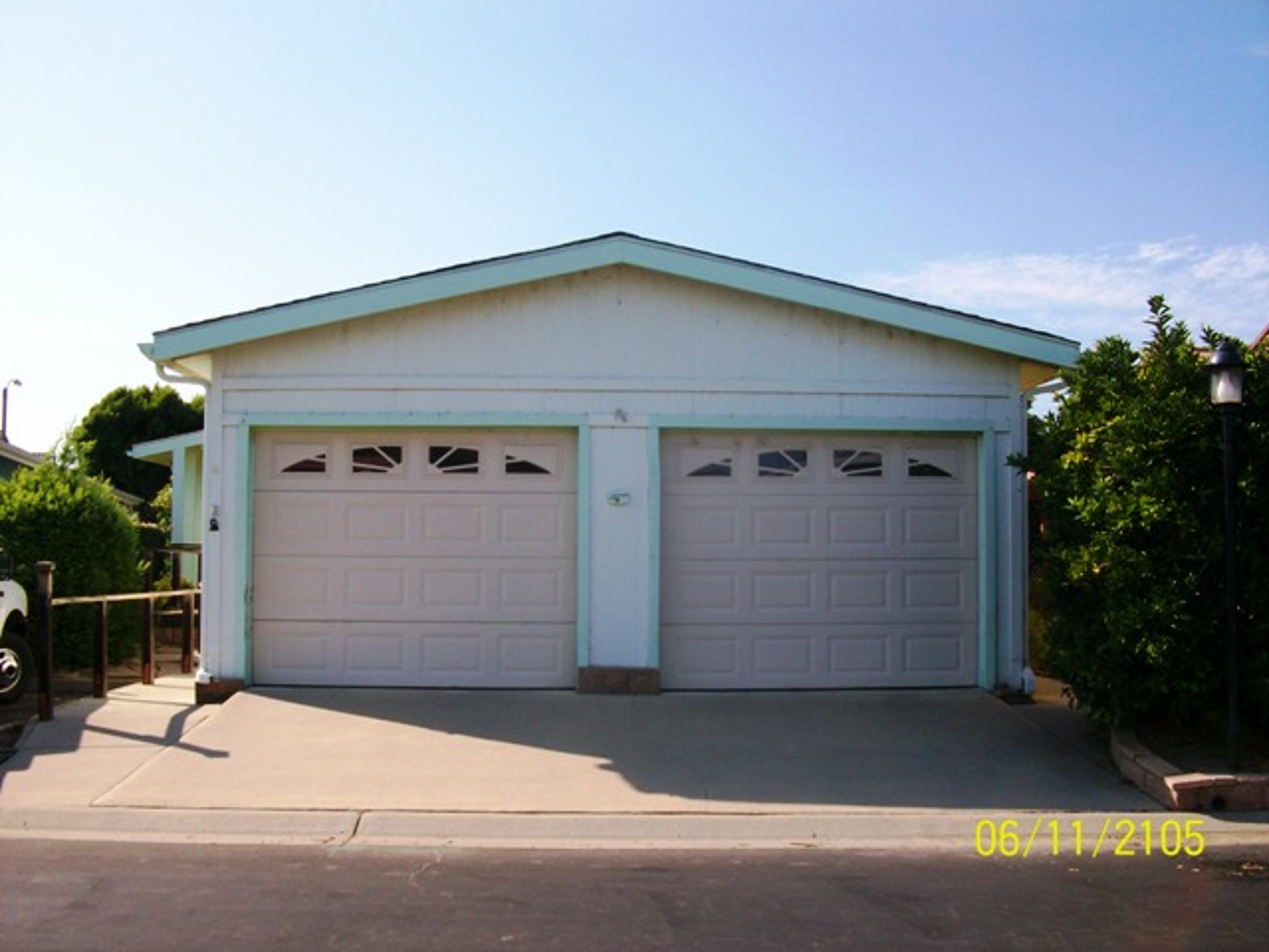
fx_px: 1246
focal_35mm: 34
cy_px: 476
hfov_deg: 54.0
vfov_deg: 41.8
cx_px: 634
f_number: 5.5
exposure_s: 1/313
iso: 80
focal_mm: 5.7
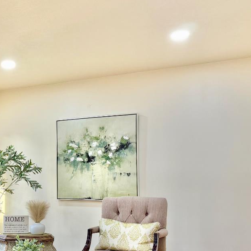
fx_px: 418
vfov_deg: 33.1
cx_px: 21
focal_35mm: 51
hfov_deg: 31.7
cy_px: 168
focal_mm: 6.76
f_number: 1.78
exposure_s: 1/120
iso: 250
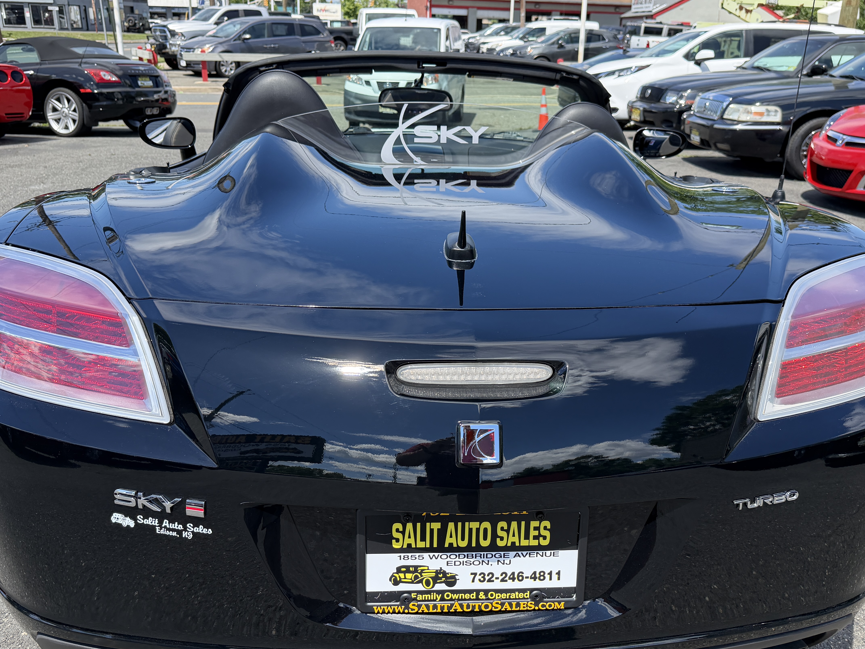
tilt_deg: -22.5
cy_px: 380
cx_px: 454
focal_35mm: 32
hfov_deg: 56.8
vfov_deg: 44.0
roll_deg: -2.1
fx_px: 800
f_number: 1.78
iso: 100
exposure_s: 1/2370
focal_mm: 6.76
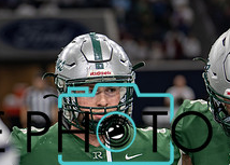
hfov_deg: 11.4
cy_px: 86
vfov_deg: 8.2
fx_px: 1150
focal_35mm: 176
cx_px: 54
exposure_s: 1/640
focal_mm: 50
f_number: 1.2
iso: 160
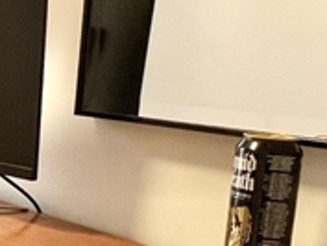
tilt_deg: -4.7
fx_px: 709
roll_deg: -3.1
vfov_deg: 19.7
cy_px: 124
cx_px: -268
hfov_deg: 19.3
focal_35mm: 75
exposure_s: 1/120
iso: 100
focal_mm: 1.57
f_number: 1.8
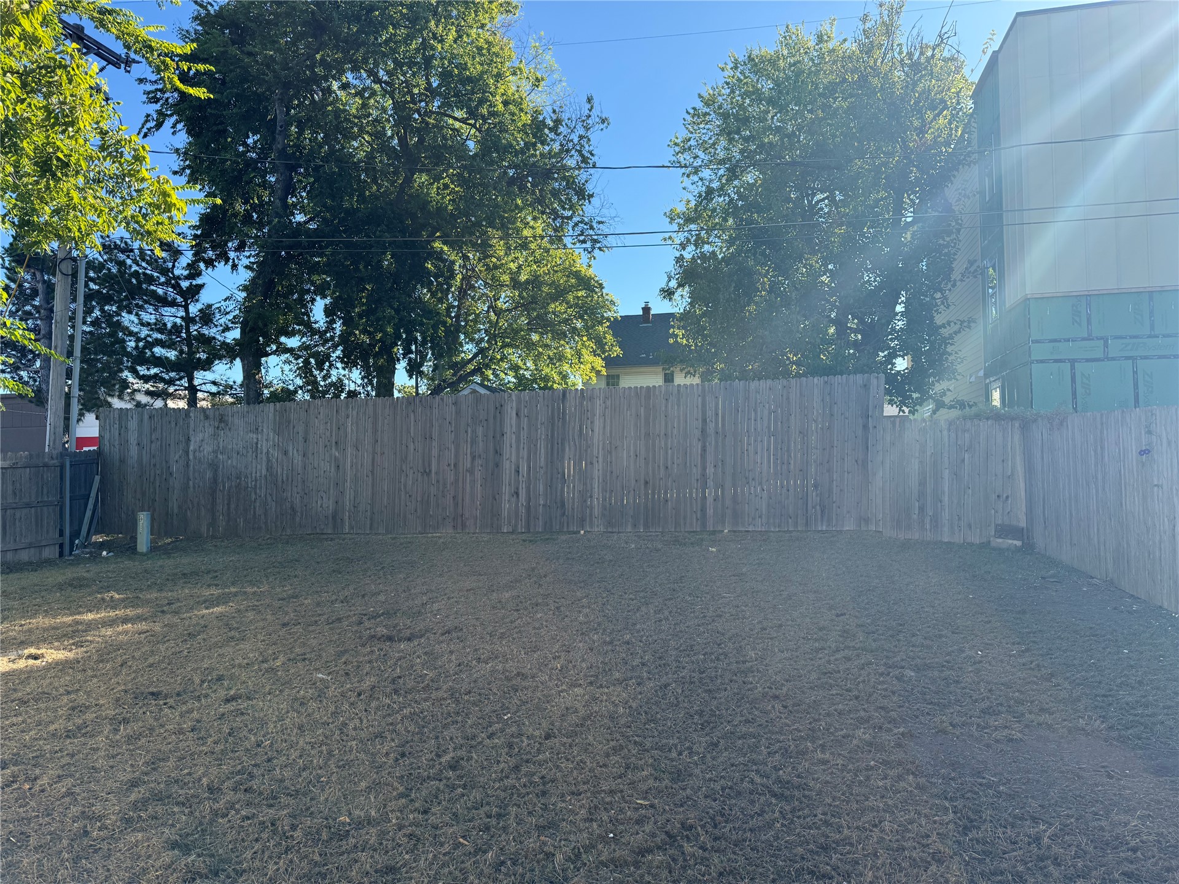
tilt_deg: +2.3
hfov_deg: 71.6
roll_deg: +2.0
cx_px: 590
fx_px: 817
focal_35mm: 24
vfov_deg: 56.8
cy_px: 442
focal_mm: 6.76
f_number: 1.78
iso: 100
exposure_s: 1/1949
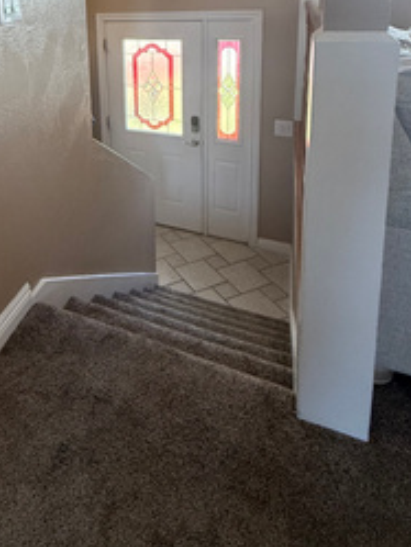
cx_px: 66
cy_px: 59
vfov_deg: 56.7
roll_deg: +3.3
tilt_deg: -9.5
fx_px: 427
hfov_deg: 47.7
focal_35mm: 27
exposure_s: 1/120
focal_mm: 2.22
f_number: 2.2
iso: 250
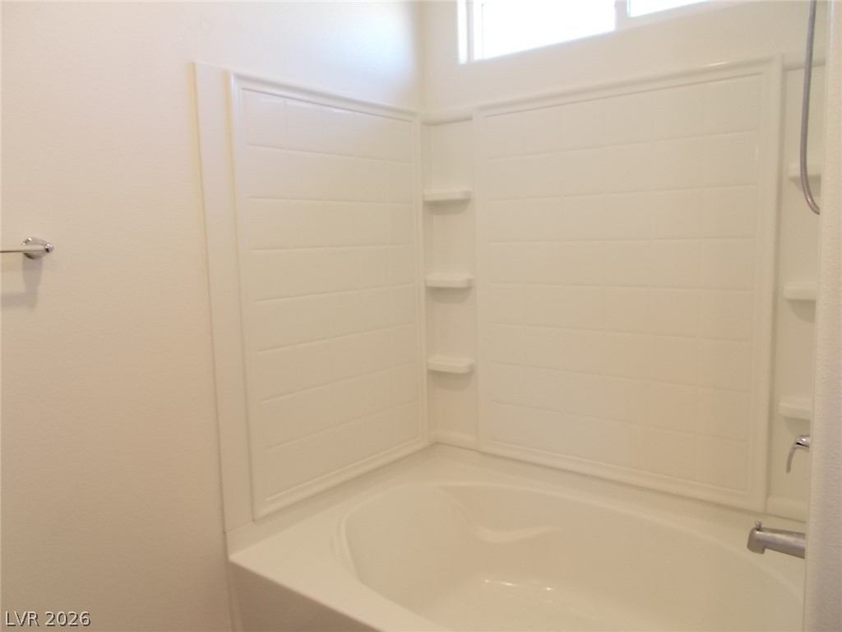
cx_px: 421
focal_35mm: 26
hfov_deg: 67.3
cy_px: 316
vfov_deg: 53.1
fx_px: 632
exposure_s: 1/25
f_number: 3.2
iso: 200
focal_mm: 4.6
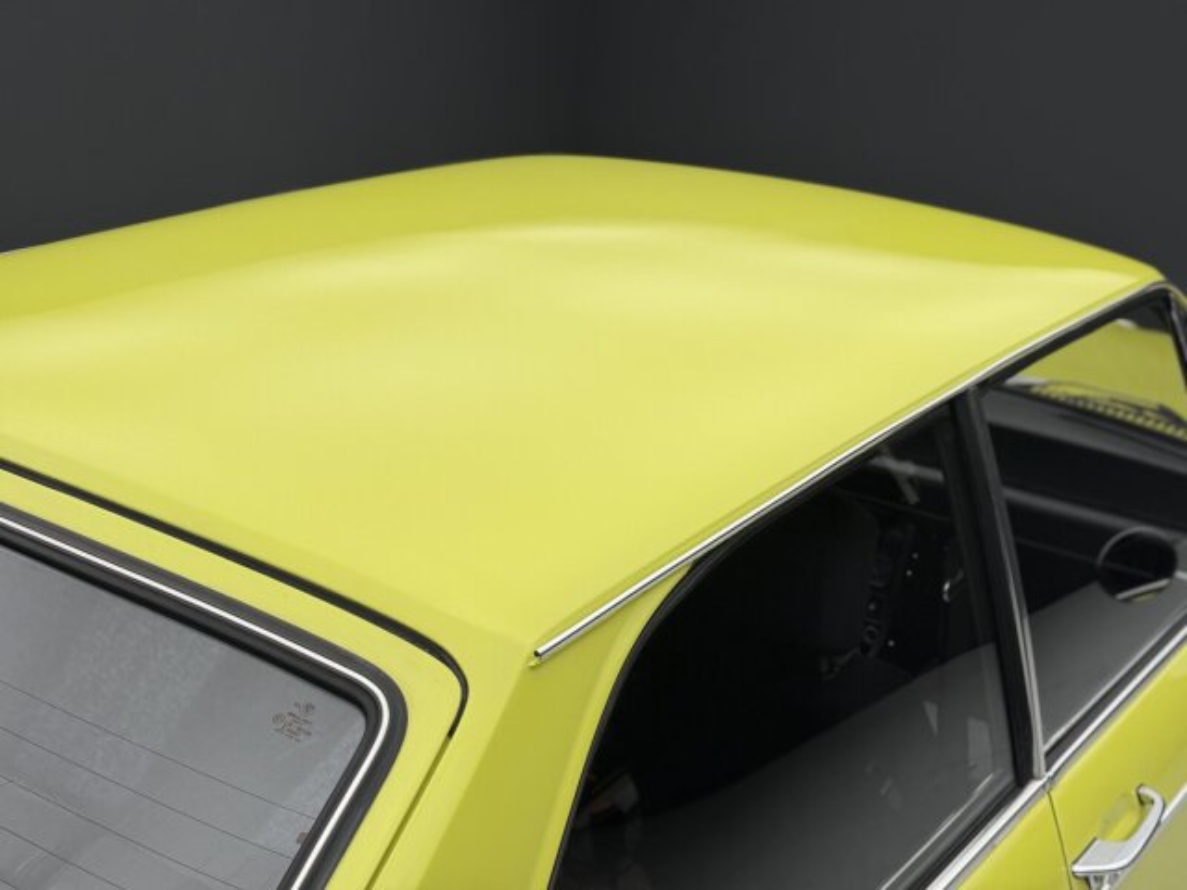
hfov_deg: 39.7
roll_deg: -3.9
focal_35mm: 48
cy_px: 445
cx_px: 594
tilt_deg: -17.5
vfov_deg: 30.3
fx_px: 1646
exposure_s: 1/121
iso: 50
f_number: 1.78
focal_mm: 6.76
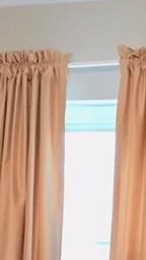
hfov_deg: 9.6
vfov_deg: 16.0
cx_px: 97
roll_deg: -3.0
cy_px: 352
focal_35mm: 126
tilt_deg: -7.2
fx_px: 870
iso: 250
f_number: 2.2
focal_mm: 4.15
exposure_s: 1/15
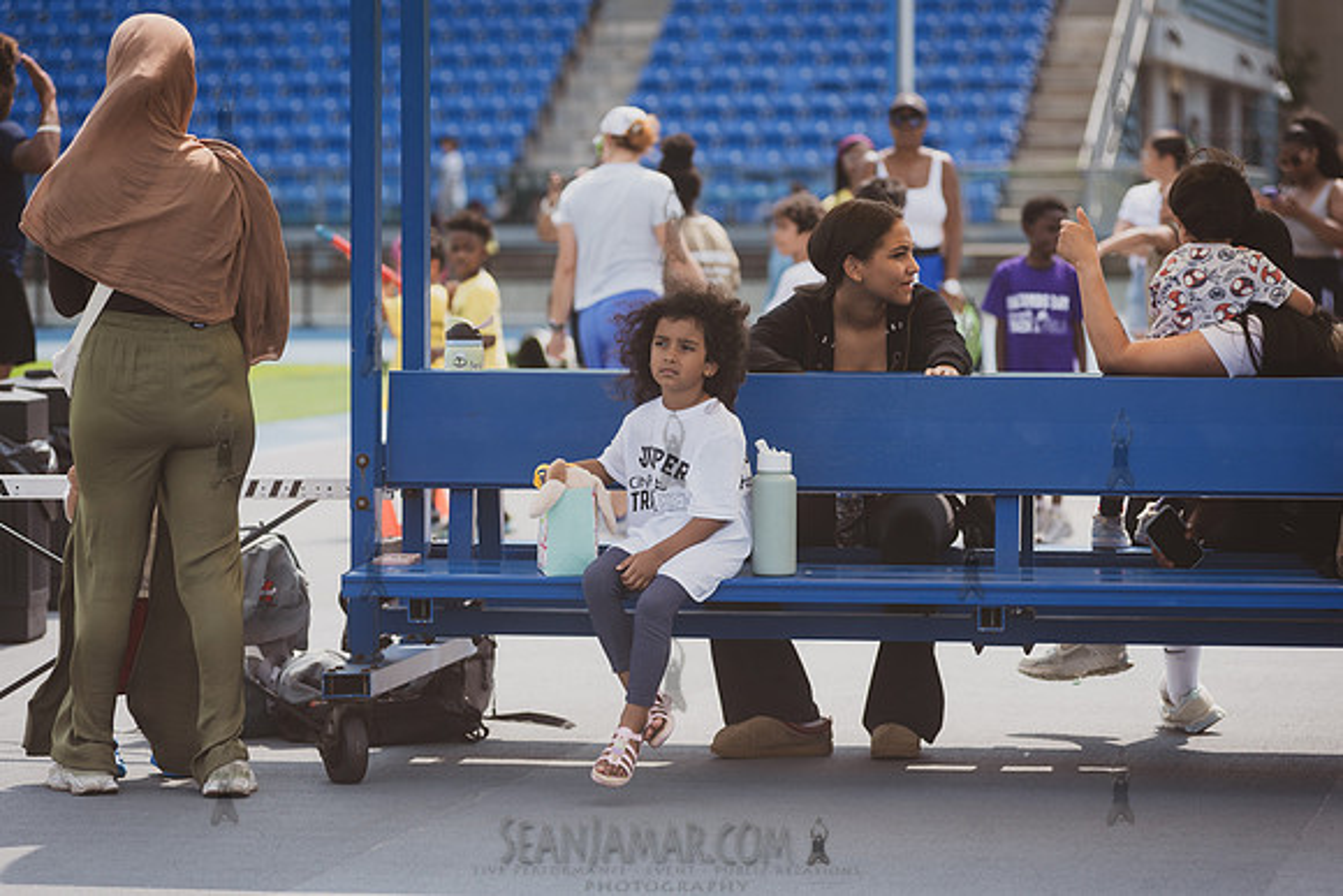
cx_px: 672
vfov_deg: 10.2
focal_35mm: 135
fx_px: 5037
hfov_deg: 15.2
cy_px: 448
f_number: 4
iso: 160
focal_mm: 135
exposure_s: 1/1000
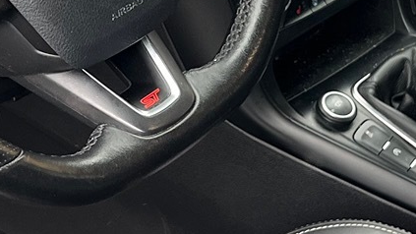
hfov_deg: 15.9
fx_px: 1489
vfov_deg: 9.0
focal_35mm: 135
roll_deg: +0.7
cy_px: 84
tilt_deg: -39.0
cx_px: 168
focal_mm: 5.7
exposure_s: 1/121
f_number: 1.5
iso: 100
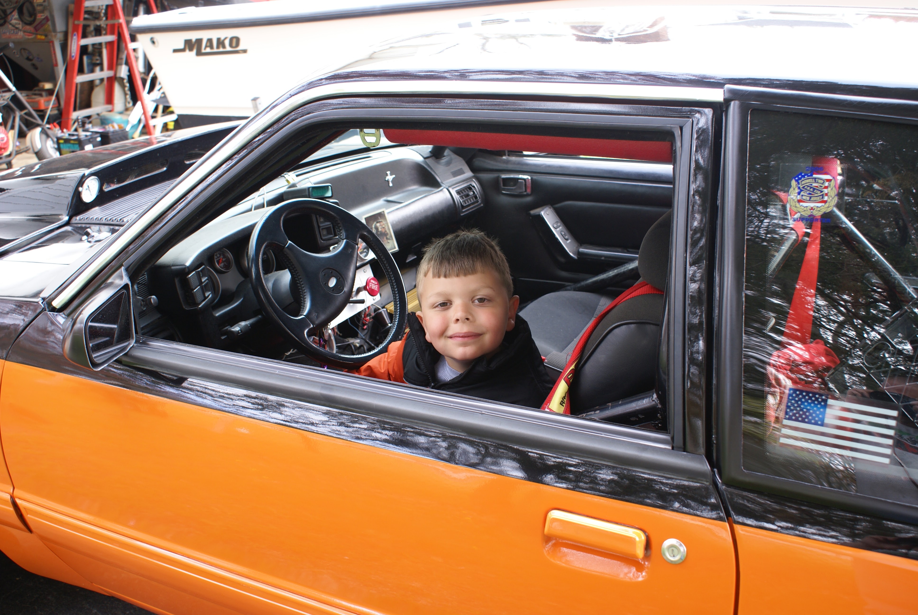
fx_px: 996
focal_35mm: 39
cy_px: 308
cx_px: 459
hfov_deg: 49.5
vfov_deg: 34.3
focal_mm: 26
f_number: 4.5
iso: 160
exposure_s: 1/40
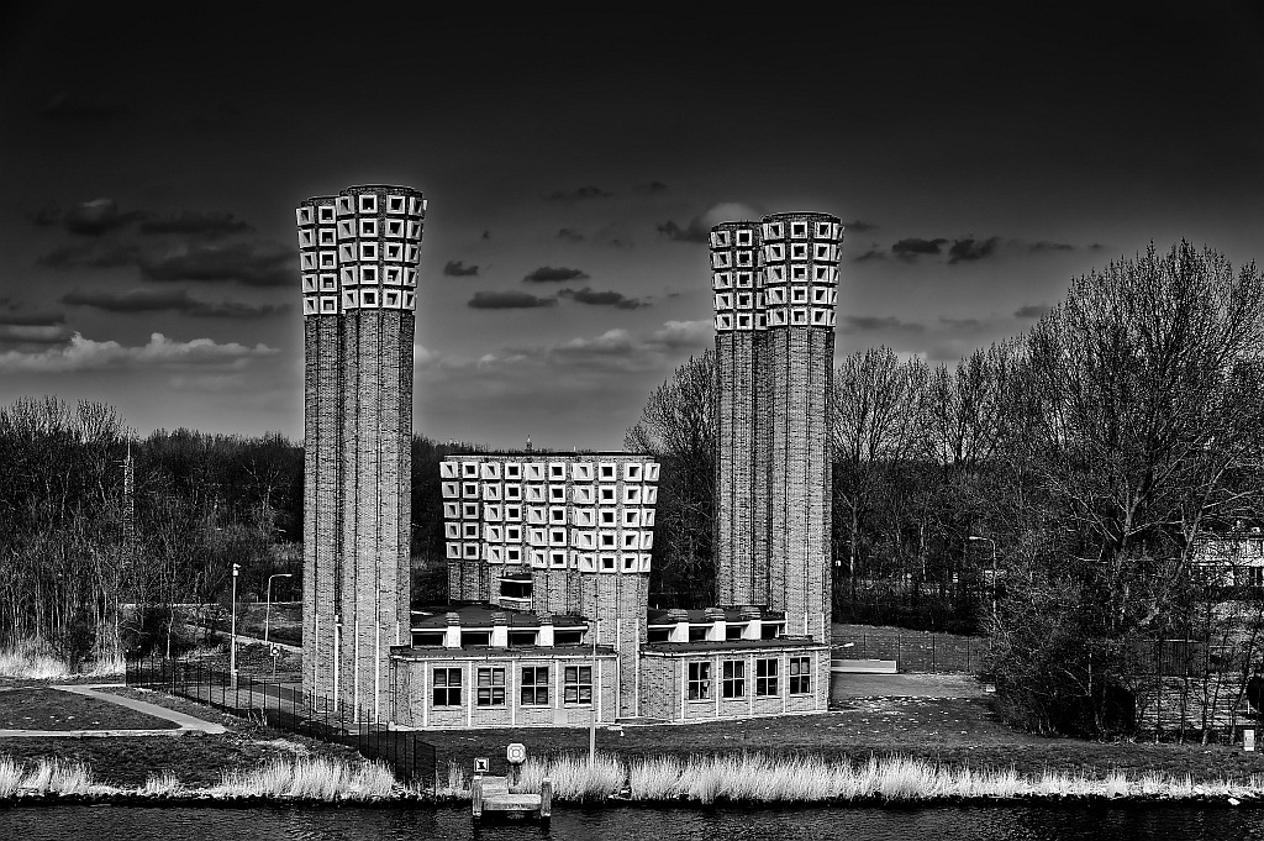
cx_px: 632
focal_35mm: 70
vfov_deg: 19.4
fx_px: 2456
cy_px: 420
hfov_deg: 28.9
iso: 200
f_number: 8
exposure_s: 1/800
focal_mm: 70
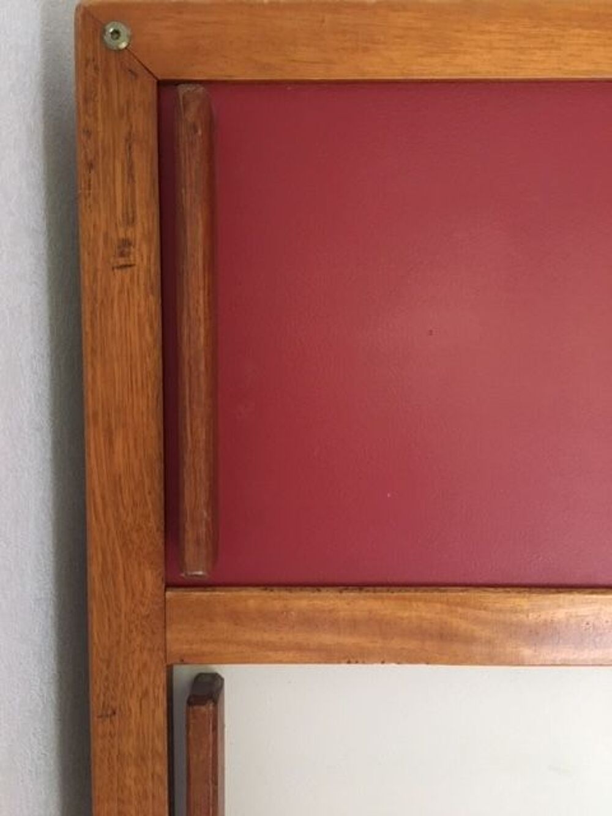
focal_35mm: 29
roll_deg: -0.3
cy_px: 408
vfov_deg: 61.7
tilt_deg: -3.2
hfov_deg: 48.2
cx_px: 306
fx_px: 684
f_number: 2.2
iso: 200
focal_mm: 4.15
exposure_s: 1/25
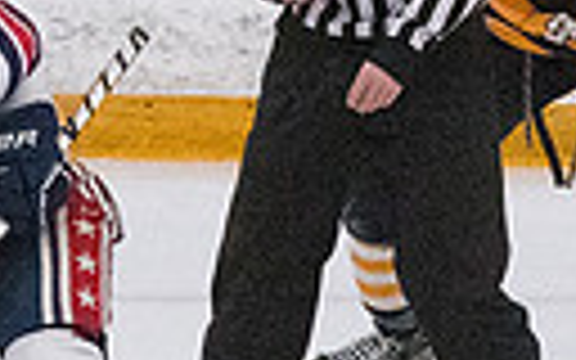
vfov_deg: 1.0
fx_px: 21694
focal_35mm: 1382
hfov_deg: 1.5
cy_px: 387
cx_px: -153
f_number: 5
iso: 8000
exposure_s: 1/1600
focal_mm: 200
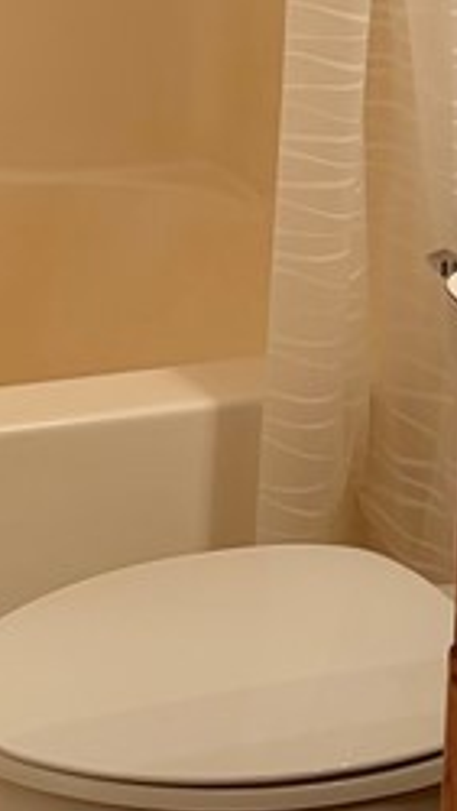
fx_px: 2494
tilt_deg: -10.2
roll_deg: -0.5
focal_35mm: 116
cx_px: 100
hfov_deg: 10.4
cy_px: -139
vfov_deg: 17.6
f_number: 1.6
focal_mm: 5.96
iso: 64
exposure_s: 1/60
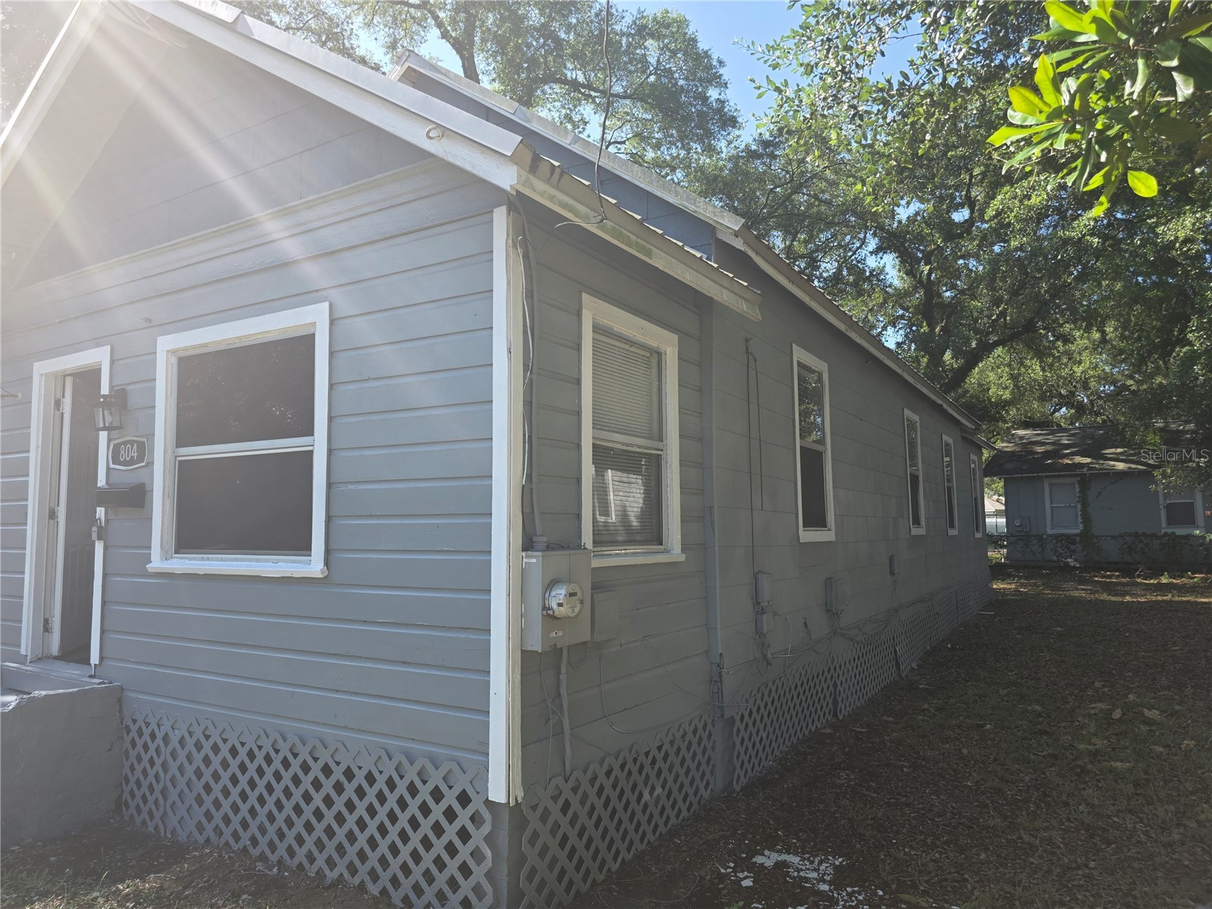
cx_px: 606
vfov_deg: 58.9
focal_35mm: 23
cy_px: 454
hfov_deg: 73.9
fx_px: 805
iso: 80
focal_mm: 6.3
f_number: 1.7
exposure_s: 1/1399
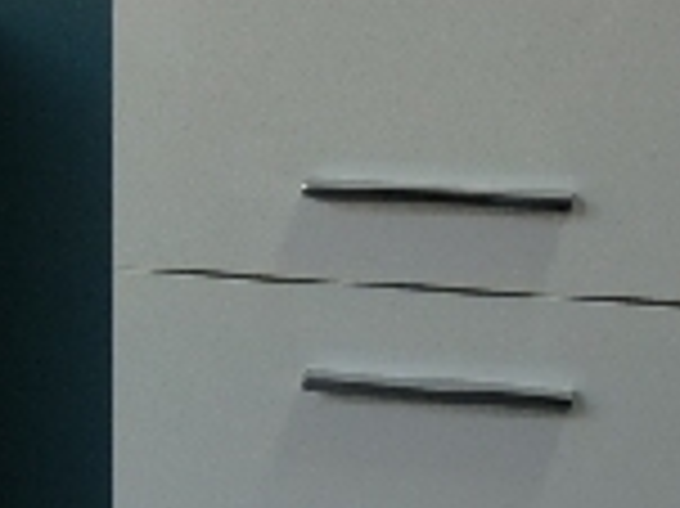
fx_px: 2552
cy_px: -184
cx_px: -489
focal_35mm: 130
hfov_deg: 13.8
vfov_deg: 11.1
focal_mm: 5.1
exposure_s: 1/30
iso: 100
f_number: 2.8
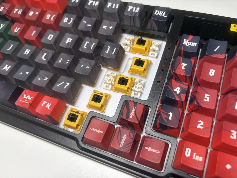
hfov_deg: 67.3
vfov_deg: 53.1
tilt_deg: -62.1
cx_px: 118
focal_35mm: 26
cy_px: 89
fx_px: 178
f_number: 1.6
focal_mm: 5.96
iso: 64
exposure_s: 1/121
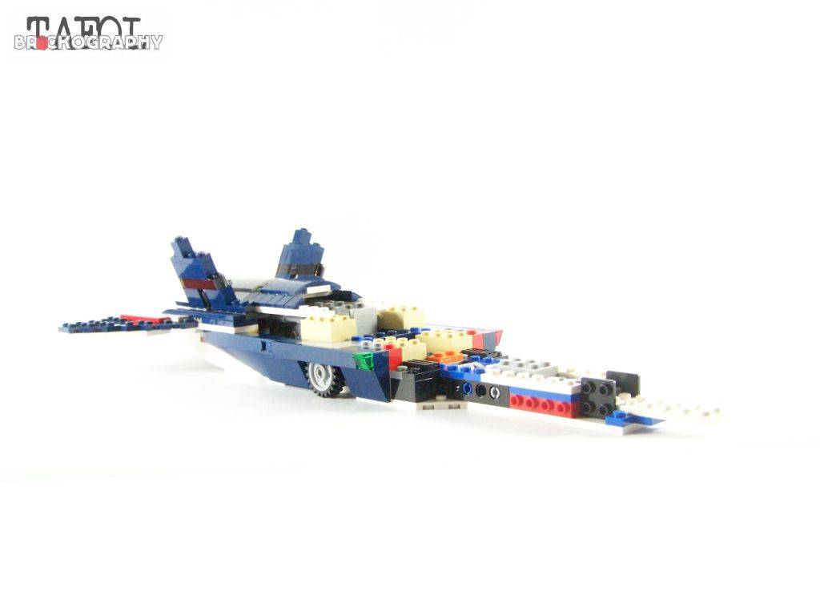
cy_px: 308
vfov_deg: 37.7
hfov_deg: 49.0
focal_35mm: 38
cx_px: 410
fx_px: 900
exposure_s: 1/60
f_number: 3.6
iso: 400
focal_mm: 6.3
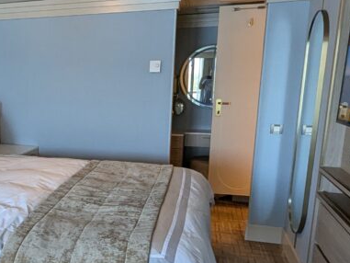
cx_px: 54
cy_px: 155
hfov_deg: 48.6
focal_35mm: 35
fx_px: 354
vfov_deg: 40.6
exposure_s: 1/120
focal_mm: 1.95
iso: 203
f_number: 2.2
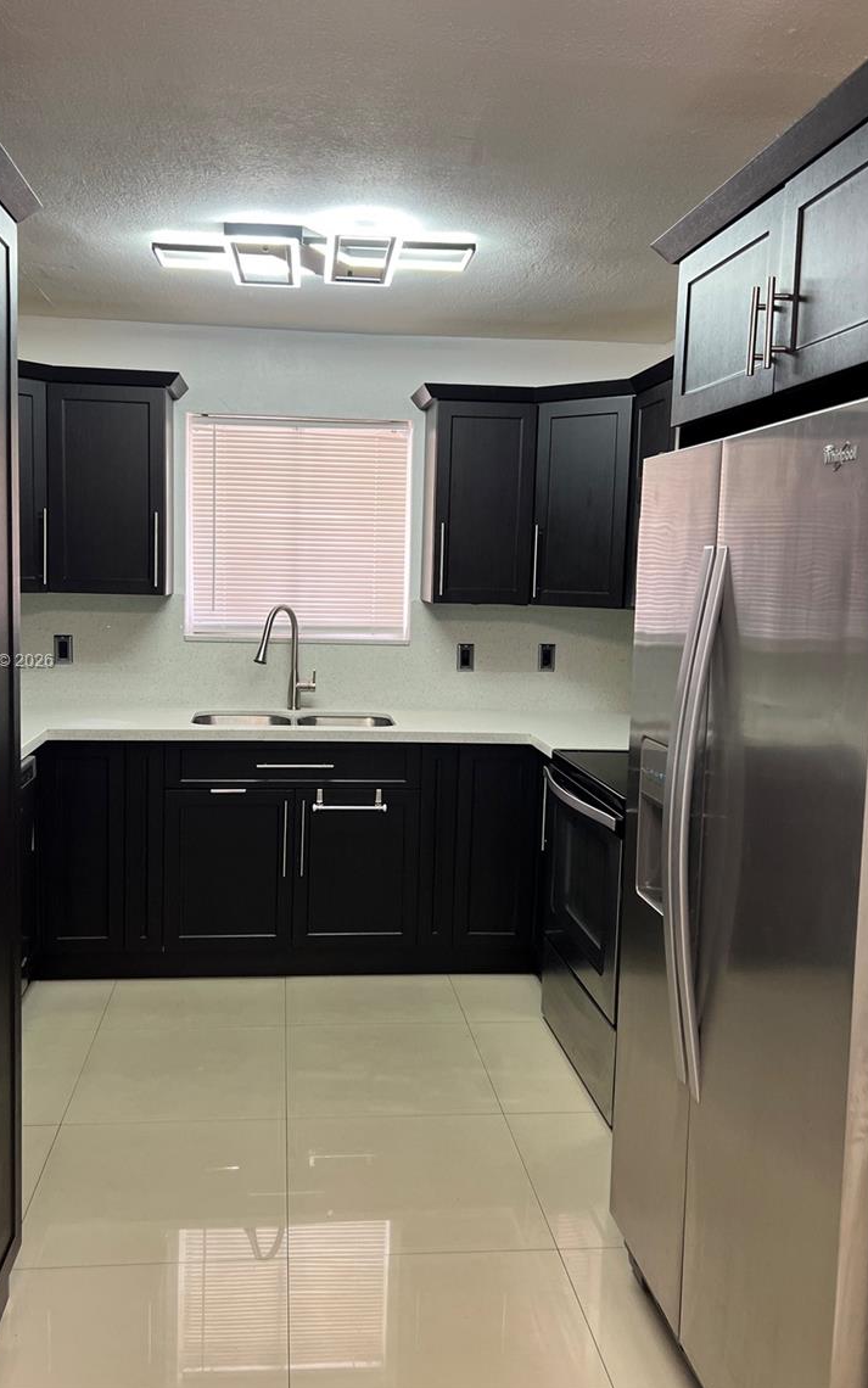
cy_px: 662
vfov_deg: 64.6
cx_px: 376
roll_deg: -1.6
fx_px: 1097
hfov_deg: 43.1
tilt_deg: -4.3
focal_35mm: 29
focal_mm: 5.7
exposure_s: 1/120
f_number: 1.5
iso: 125
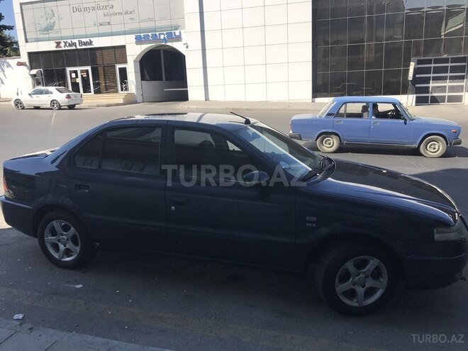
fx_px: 379
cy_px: 176
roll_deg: +3.1
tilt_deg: -13.3
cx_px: 234
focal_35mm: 28
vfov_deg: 49.7
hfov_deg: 63.4
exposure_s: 1/1880
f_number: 1.8
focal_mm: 3.99
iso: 20
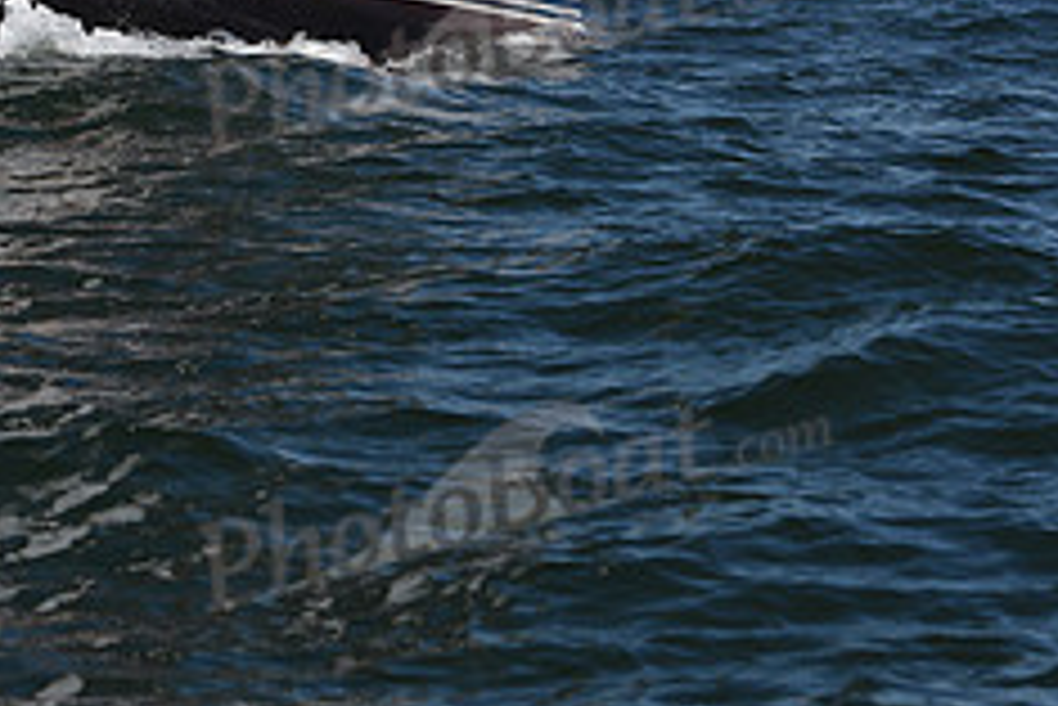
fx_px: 5087
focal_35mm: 173
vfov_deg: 7.9
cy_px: -133
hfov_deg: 11.7
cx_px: -32
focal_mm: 70
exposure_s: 1/800
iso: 200
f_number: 5.6
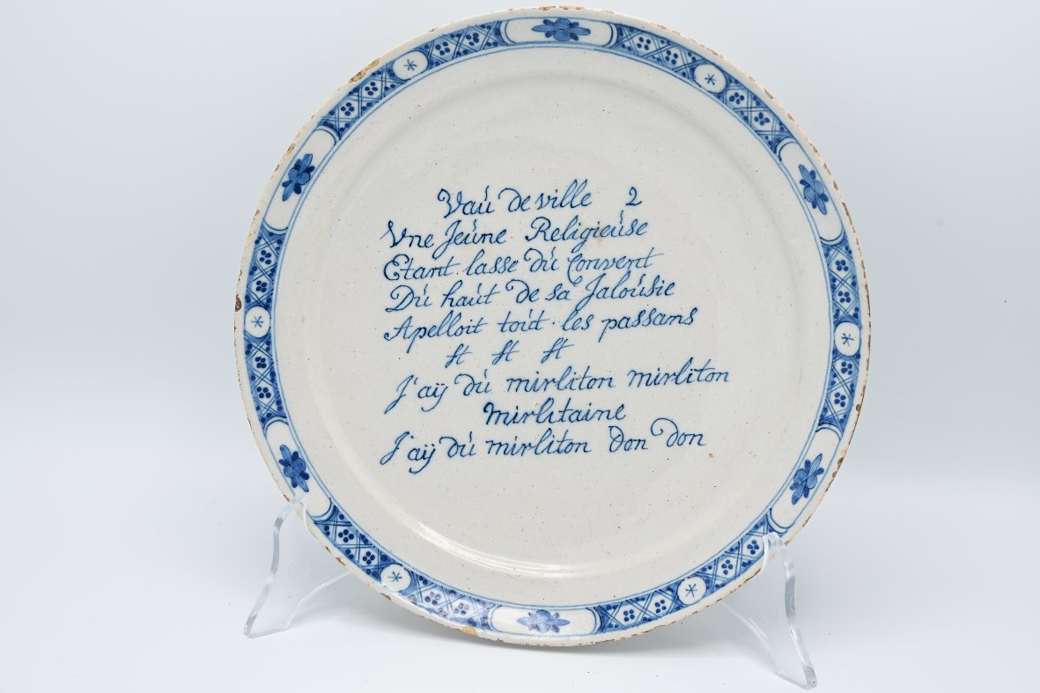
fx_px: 1791
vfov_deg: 21.9
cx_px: 523
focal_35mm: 62
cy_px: 343
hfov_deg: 32.4
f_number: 10
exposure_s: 1/30
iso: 100
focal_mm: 61
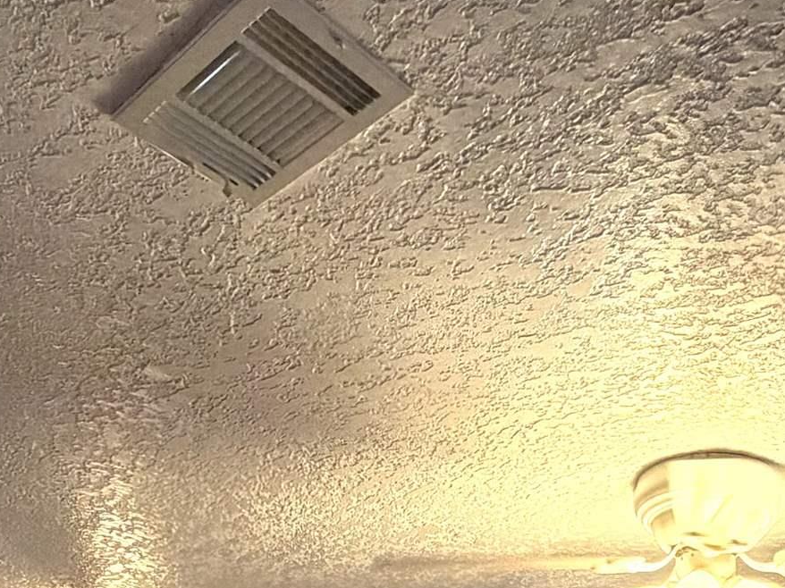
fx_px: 1111
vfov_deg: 23.2
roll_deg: -0.3
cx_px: 590
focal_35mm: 49
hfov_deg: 37.9
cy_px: 909
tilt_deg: +1.1
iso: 320
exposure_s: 1/60
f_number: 2.2
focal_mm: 2.22
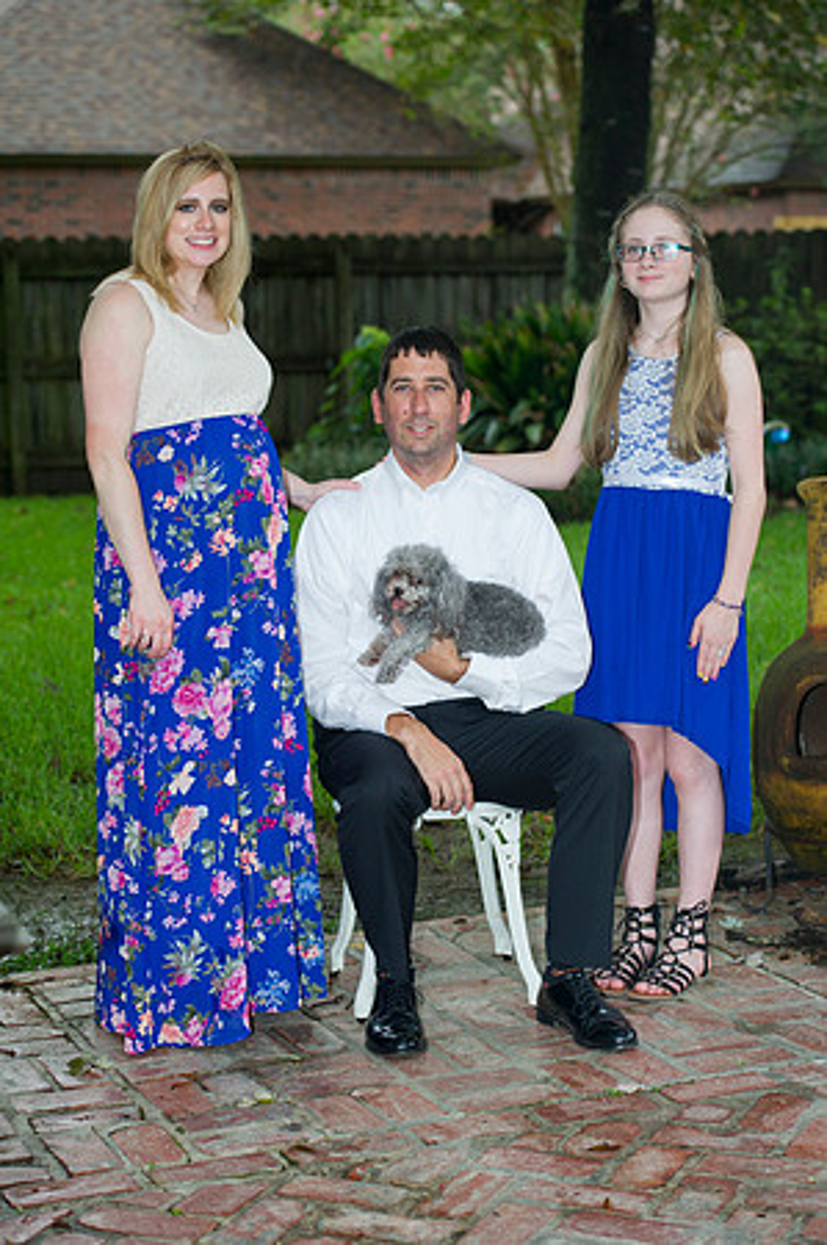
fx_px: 2417
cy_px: 622
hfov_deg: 19.4
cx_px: 414
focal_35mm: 70
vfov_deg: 28.9
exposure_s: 1/250
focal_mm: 70
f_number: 3.5
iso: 640
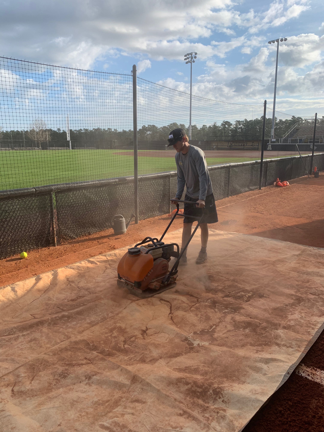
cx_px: 162
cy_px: 216
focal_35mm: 26
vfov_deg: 67.3
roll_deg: +0.8
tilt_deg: -10.6
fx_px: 324
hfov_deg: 53.1
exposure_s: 1/1661
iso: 25
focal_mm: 4.25
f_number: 1.8
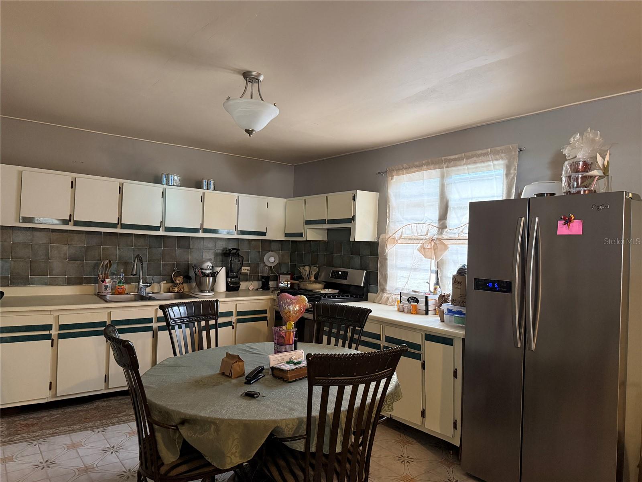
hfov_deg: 71.6
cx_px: 321
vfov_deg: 56.8
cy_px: 241
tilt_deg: +1.0
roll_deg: -2.5
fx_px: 445
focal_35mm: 24
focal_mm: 6.76
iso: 640
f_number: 1.78
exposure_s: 1/60
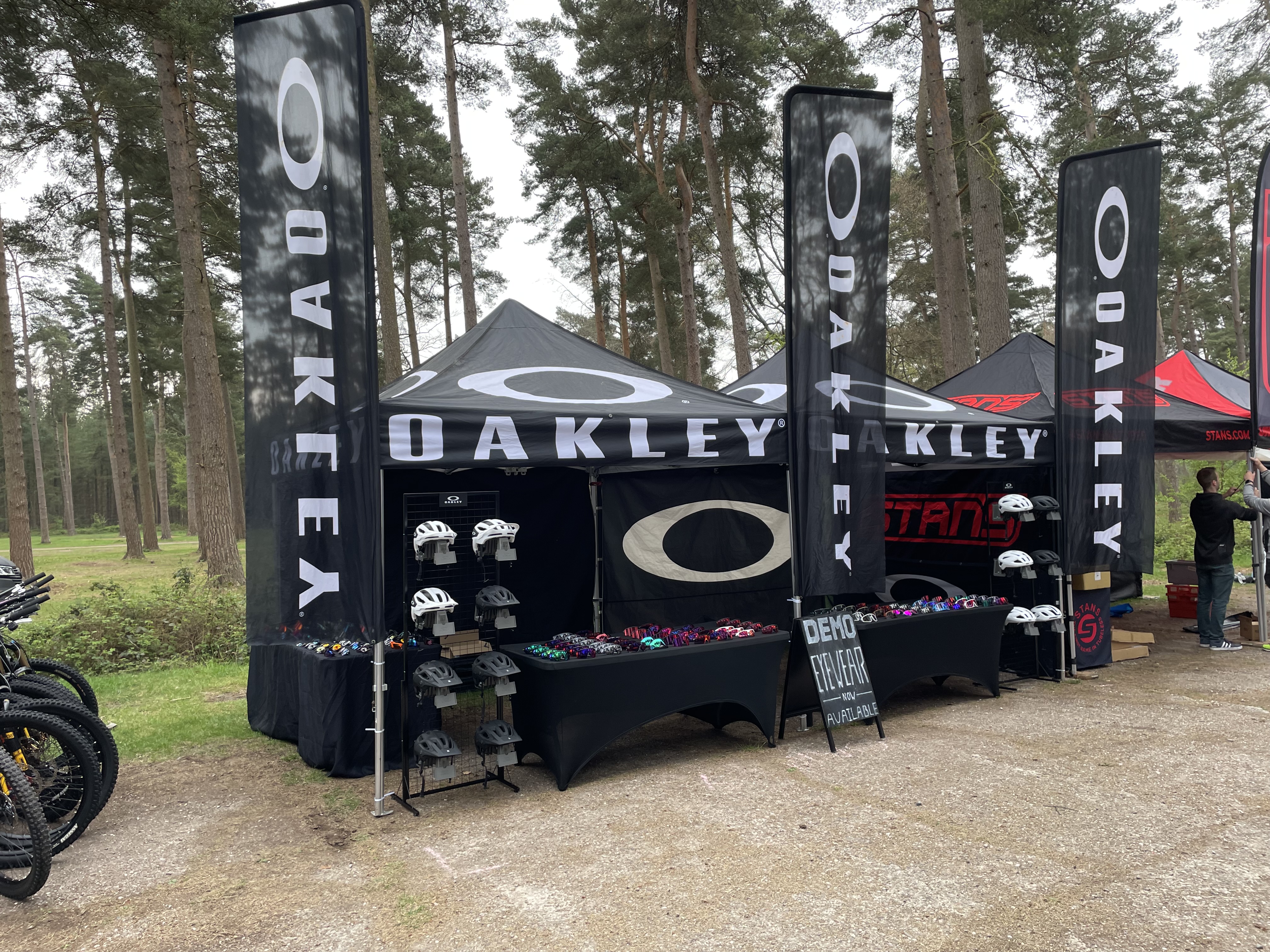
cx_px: 635
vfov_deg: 53.1
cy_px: 476
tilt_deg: -1.4
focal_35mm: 26
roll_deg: +1.1
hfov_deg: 67.3
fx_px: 954
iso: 40
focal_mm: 4.2
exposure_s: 1/121
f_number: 1.6
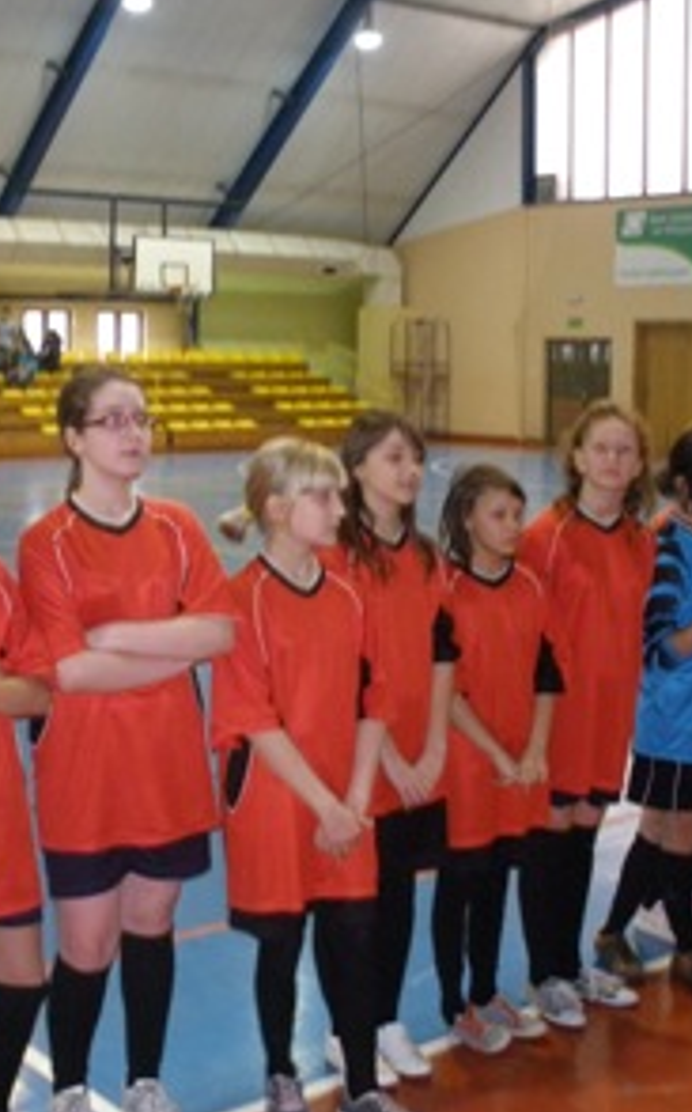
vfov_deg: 38.9
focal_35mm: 52
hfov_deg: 24.7
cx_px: 272
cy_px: 560
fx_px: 1574
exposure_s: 1/30
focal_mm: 6.3
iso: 400
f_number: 3.5
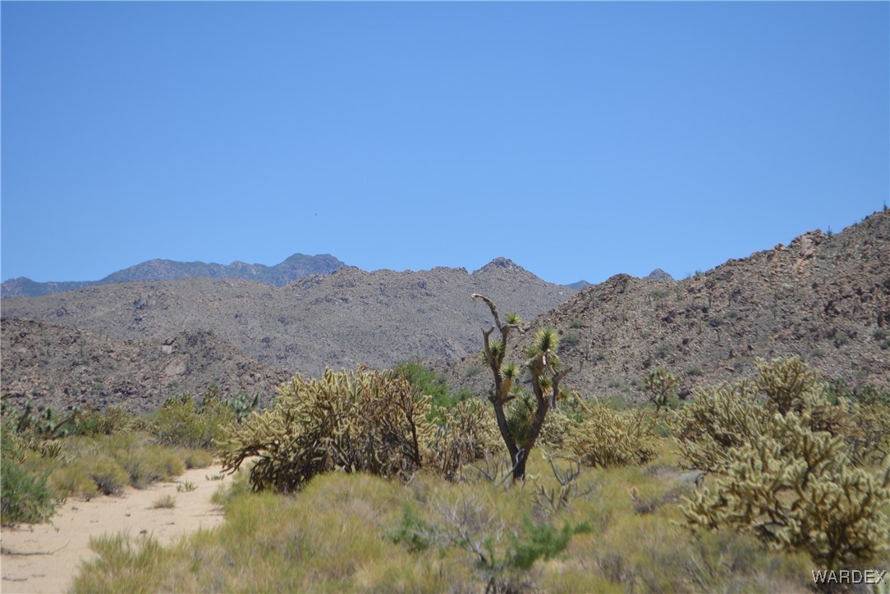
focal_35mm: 82
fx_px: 2041
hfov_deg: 24.6
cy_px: 297
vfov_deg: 16.6
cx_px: 445
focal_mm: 55
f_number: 7.1
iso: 400
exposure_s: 1/1600
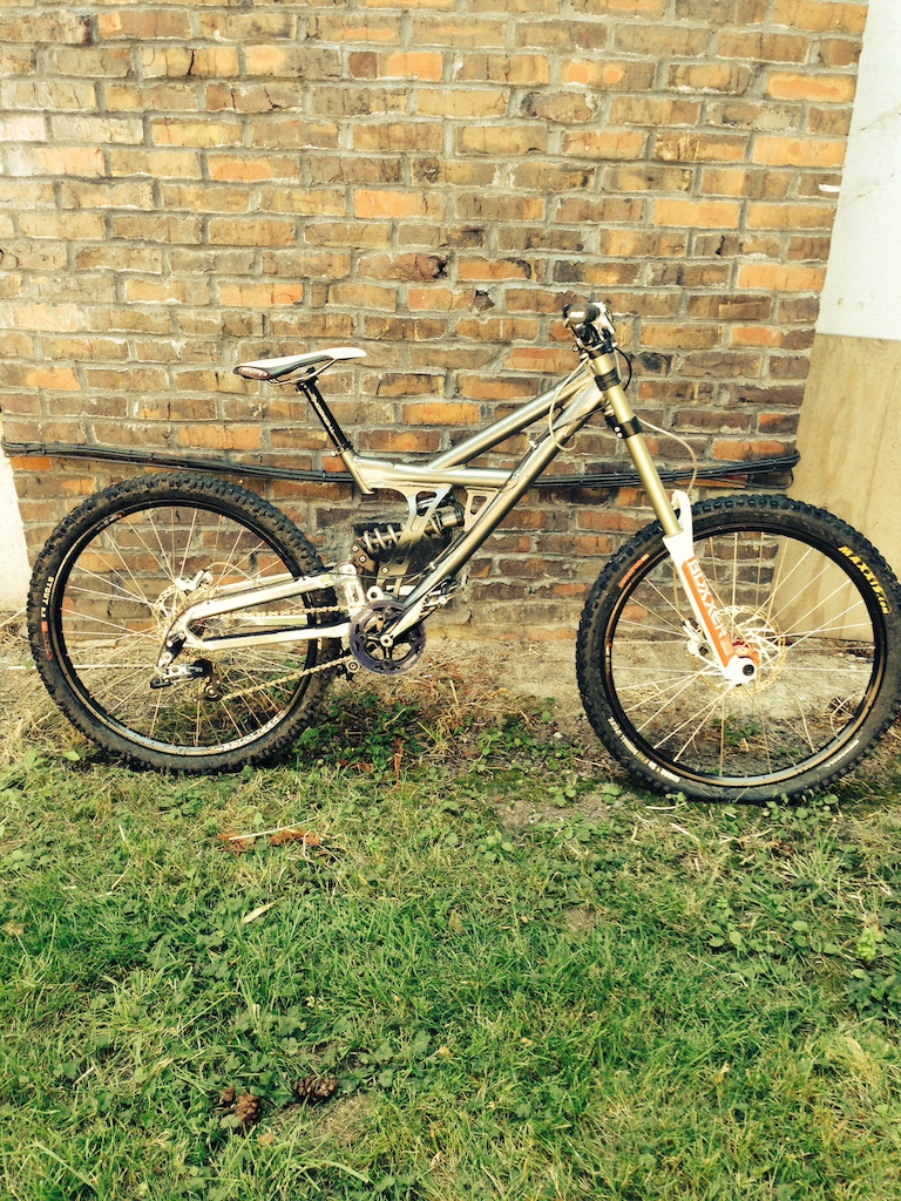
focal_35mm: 33
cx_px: 450
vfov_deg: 55.4
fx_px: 1145
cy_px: 600
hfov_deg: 42.9
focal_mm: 4.12
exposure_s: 1/60
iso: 64
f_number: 2.4
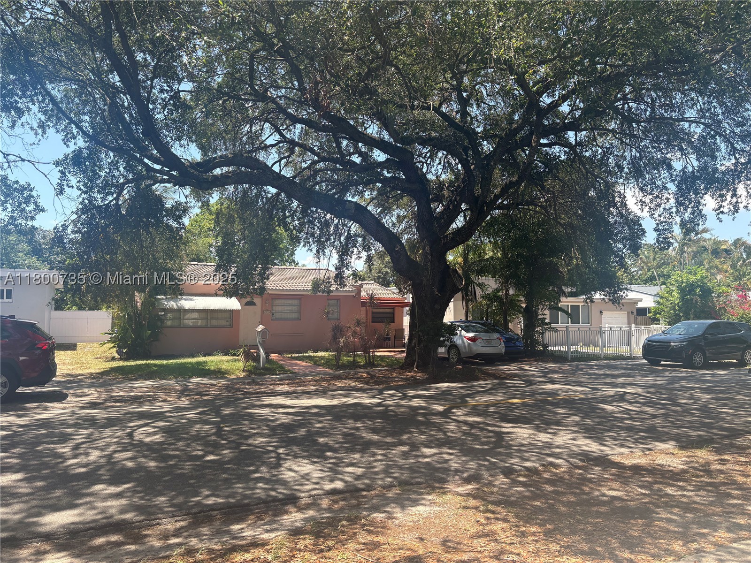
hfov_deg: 67.3
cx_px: 376
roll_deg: +0.2
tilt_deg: +4.0
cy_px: 282
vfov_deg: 53.1
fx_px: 564
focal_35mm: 26
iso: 50
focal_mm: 5.96
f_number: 1.6
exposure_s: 1/933
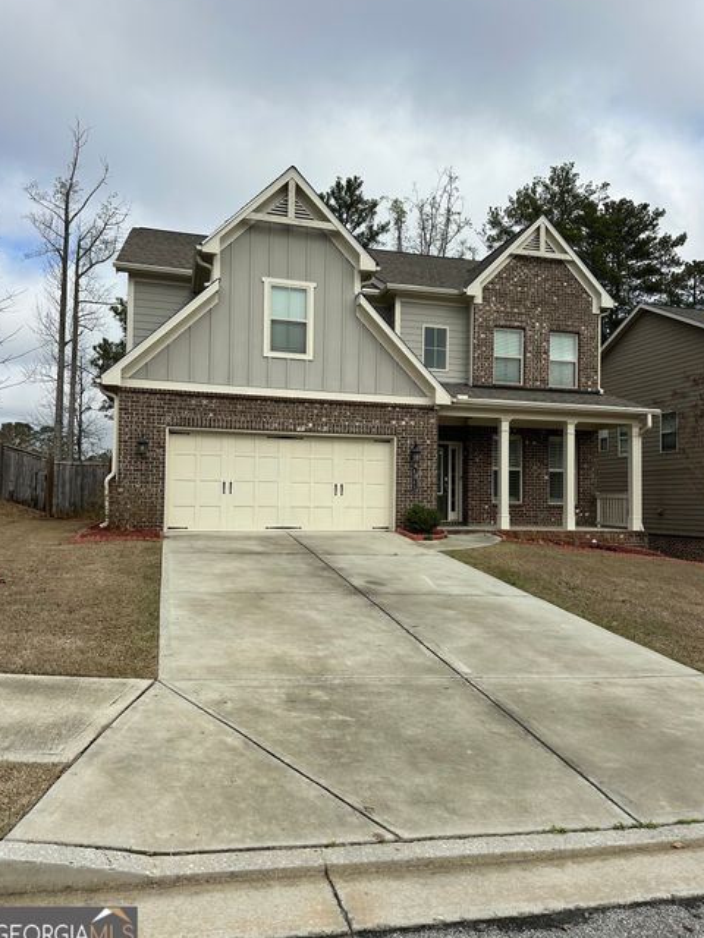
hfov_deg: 54.9
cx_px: 358
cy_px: 467
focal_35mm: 25
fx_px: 678
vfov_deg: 69.4
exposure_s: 1/5848
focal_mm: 6.86
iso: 80
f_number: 1.78
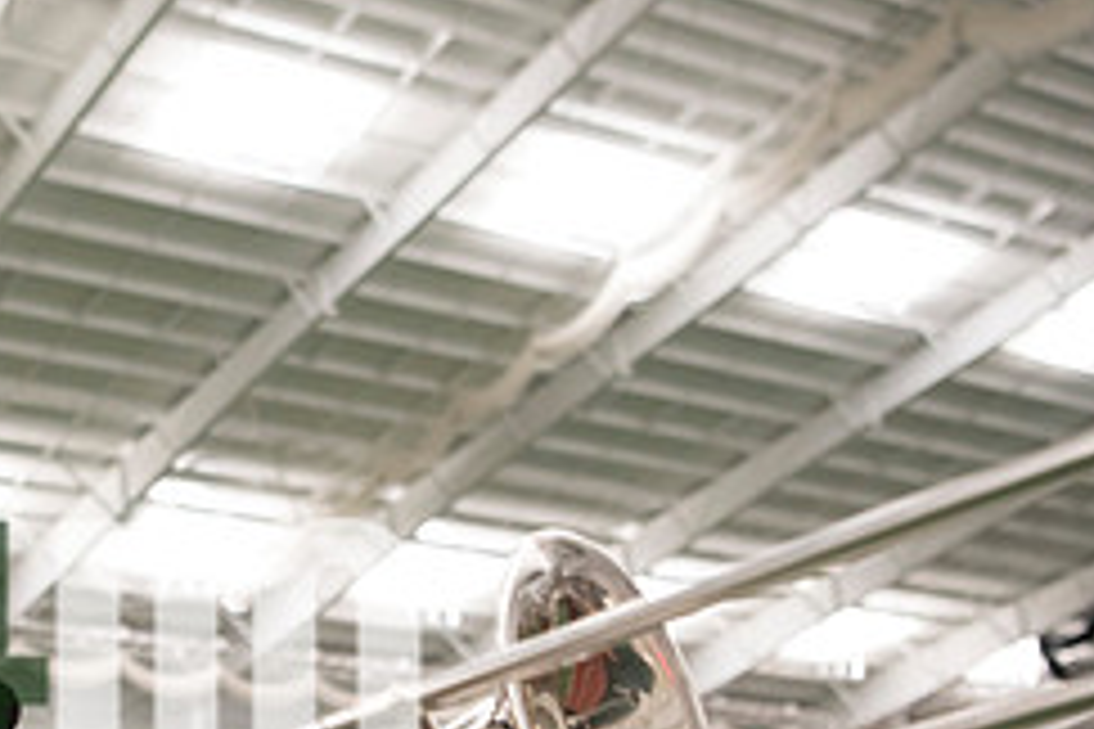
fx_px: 2249
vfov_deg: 18.0
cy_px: 731
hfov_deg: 26.3
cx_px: 81
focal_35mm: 74
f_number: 3.2
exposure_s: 1/200
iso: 3200
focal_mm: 31
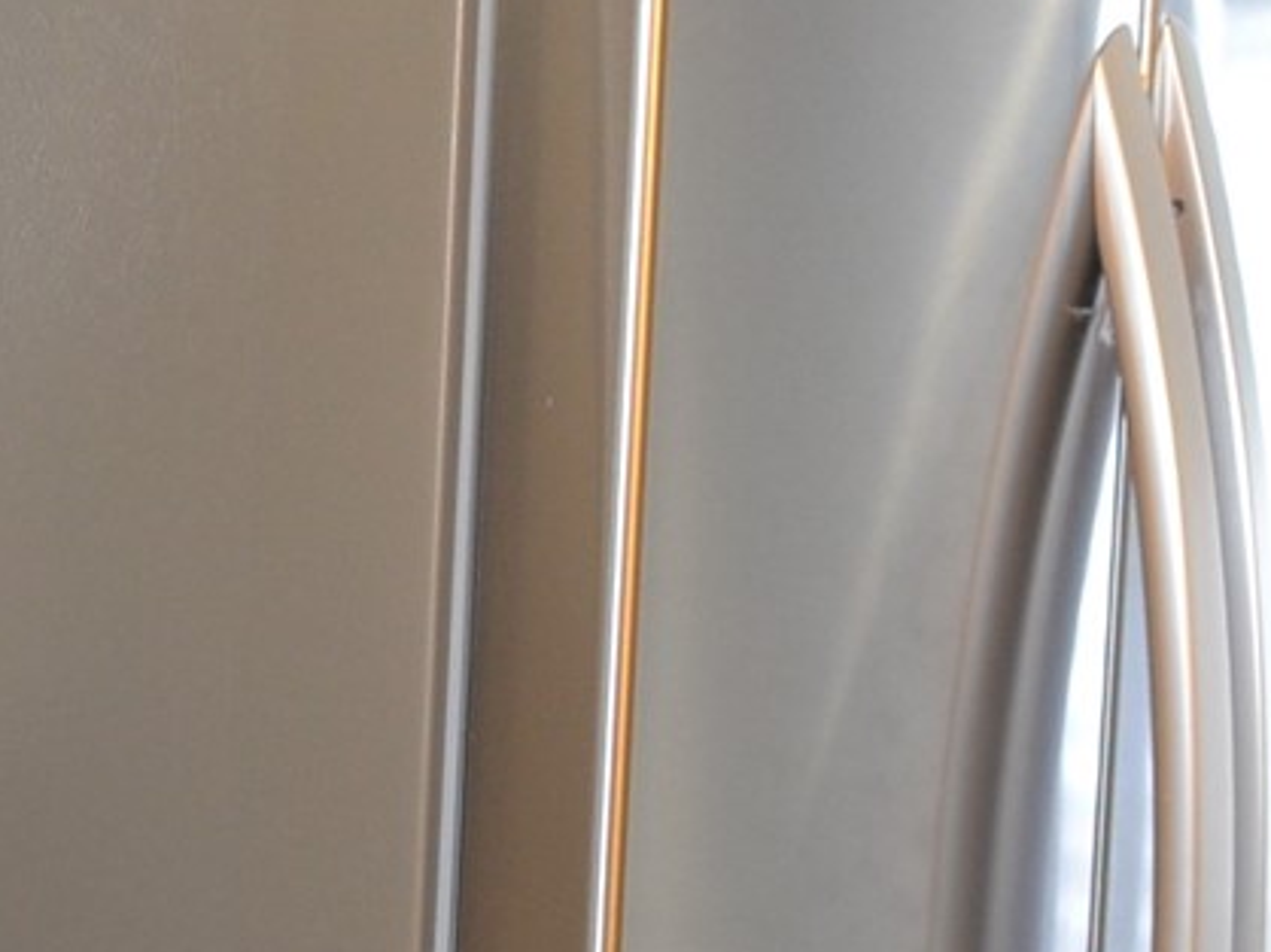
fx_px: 5504
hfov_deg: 12.0
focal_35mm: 150
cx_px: -1079
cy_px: 608
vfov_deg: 9.9
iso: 400
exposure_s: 1/60
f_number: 2.5
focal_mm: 20
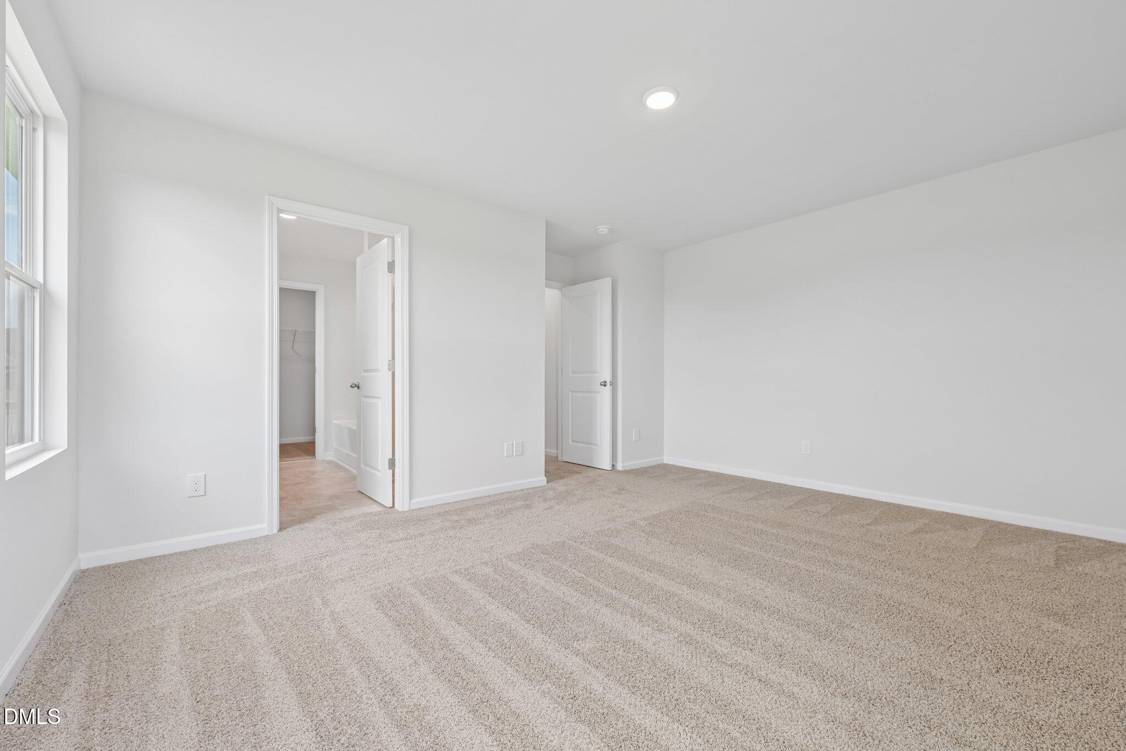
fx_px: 438
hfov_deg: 104.3
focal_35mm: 14
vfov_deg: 81.2
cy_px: 376
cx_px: 563
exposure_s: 1/40
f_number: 8
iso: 110
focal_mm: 14
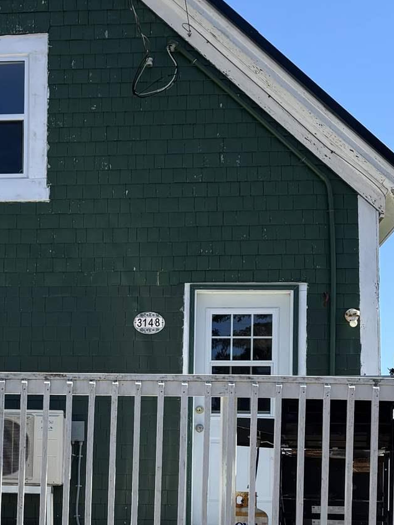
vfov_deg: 26.7
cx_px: 27
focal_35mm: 71
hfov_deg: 20.2
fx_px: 1077
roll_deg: -2.4
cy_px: 447
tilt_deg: +4.2
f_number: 1.6
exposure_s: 1/2062
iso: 50
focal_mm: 5.96
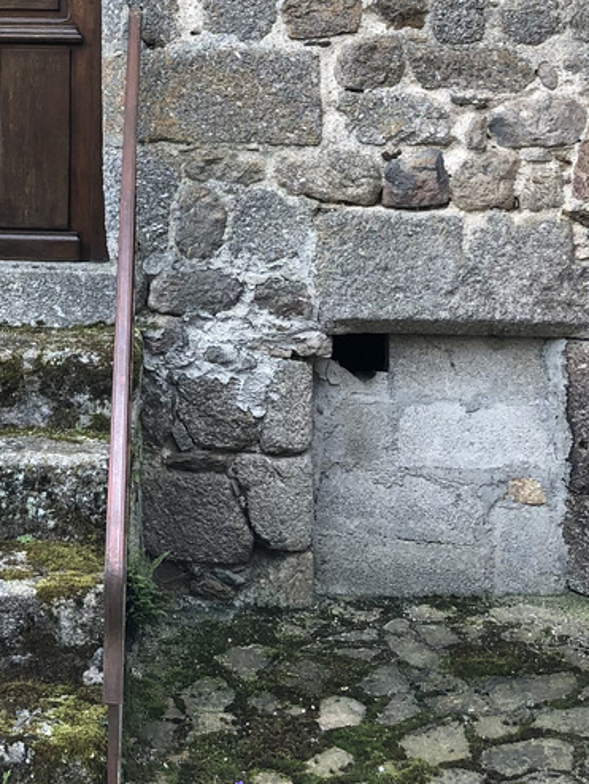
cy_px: -151
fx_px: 1541
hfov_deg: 21.0
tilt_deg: +7.7
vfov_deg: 25.7
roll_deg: -0.7
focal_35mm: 68
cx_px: 11
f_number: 1.8
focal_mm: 4
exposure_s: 1/209
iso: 20
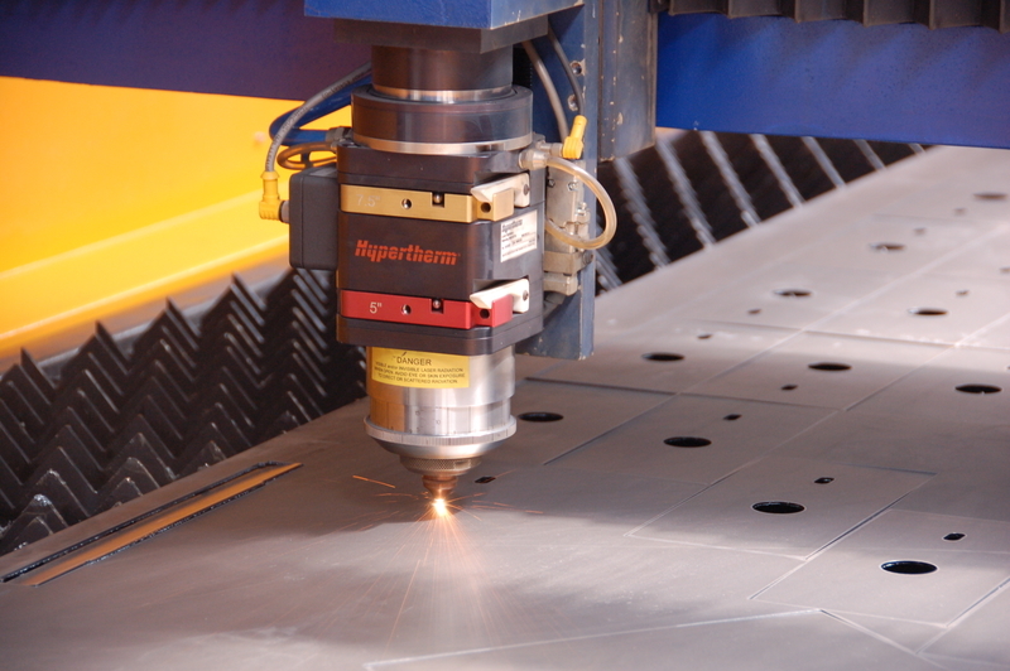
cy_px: 336
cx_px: 505
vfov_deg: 8.7
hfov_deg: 13.1
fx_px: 4415
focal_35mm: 158
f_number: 5.6
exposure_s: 1/80
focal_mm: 105
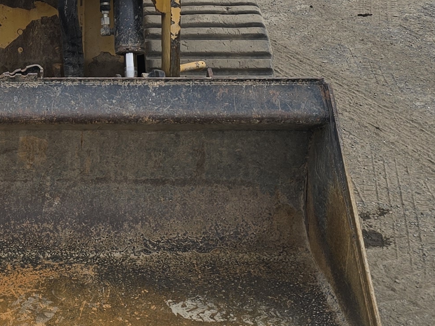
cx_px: -3
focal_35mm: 94
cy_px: -76
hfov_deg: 20.2
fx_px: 1181
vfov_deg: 15.1
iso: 12
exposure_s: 1/302
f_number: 1.7
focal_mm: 6.3
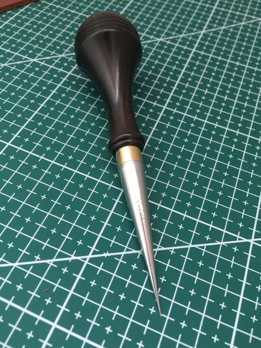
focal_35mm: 29
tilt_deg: -56.8
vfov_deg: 61.7
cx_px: 130
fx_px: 291
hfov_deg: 48.2
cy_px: 174
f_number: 2.2
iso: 64
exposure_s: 1/33
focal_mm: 4.15
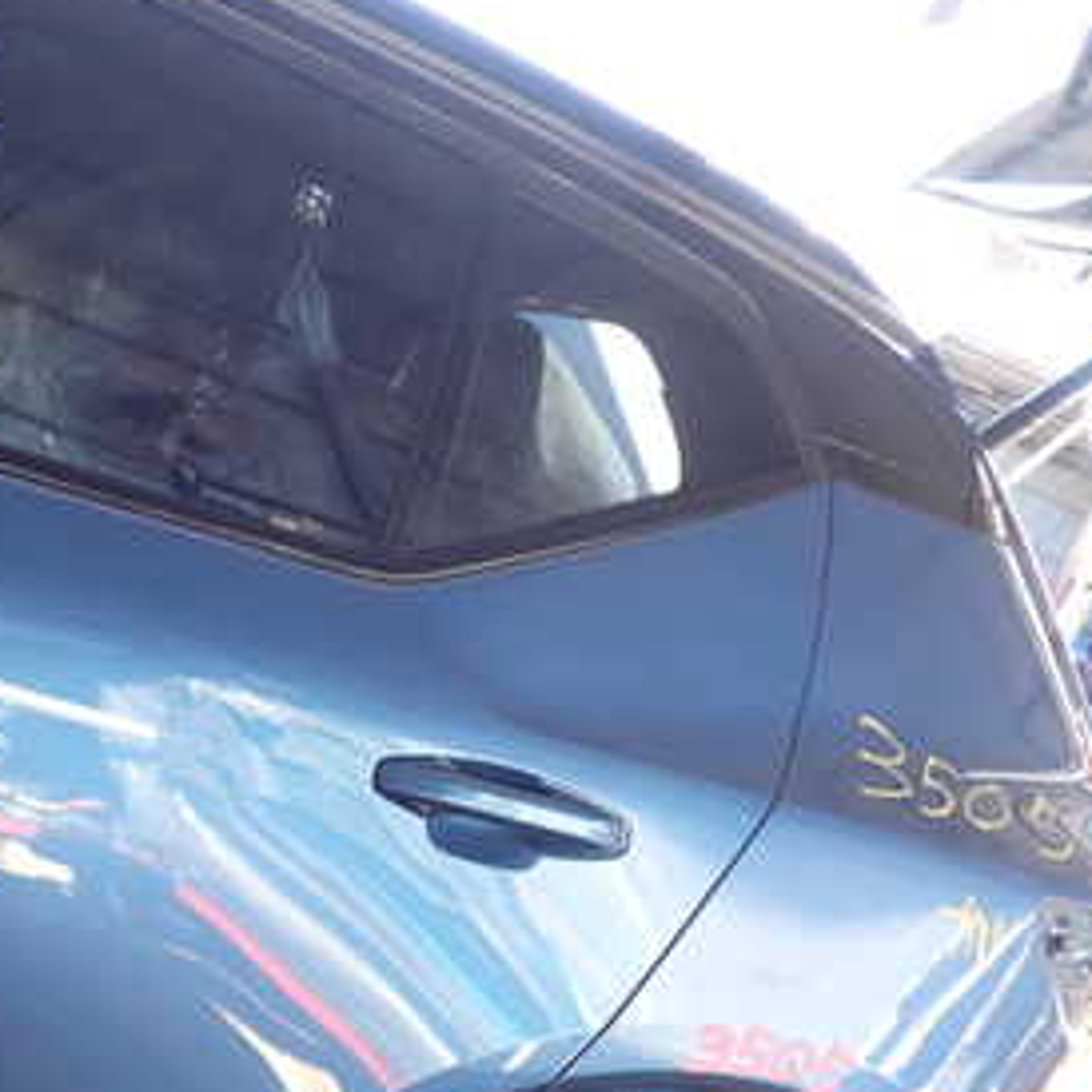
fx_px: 2070
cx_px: 116
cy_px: 678
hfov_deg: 28.4
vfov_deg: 29.4
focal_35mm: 58
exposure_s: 1/80
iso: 100
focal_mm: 5.4
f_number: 2.3
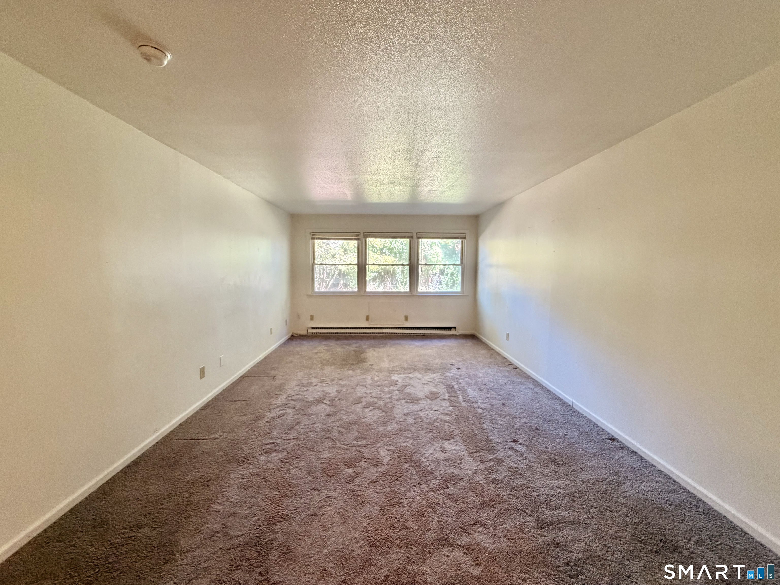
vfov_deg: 85.7
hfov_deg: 102.1
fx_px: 315
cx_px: 390
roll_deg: -0.1
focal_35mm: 14
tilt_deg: -4.9
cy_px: 292
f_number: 2.2
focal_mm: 2.22
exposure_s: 1/60
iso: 400
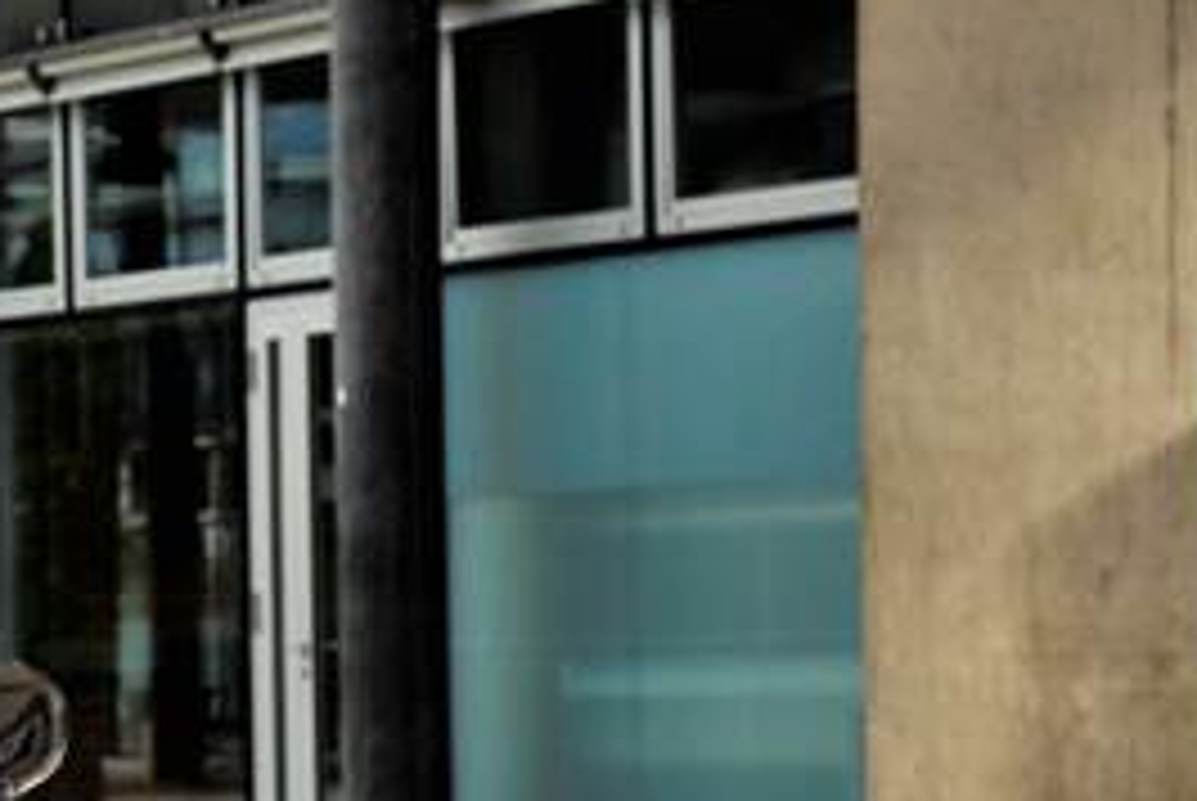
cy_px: 738
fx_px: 6957
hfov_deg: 9.5
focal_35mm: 209
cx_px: -783
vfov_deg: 6.6
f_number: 7.1
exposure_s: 1/80
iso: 800
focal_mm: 58
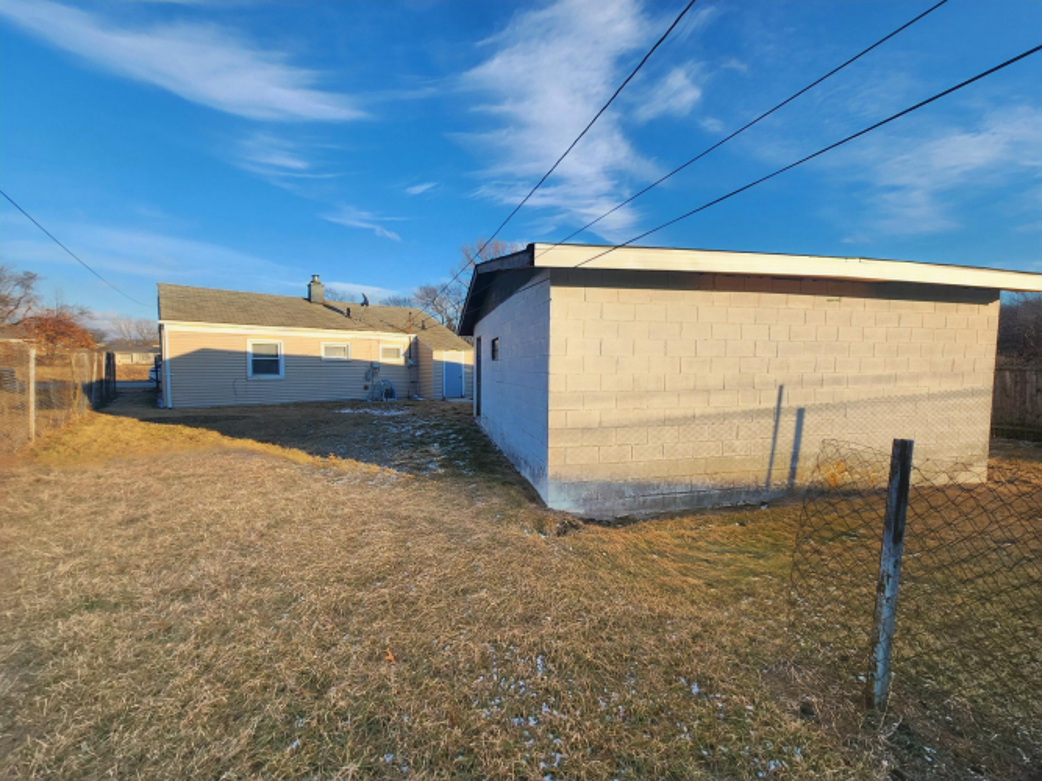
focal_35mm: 13
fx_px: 391
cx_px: 521
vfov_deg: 89.9
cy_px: 390
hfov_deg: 106.2
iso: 50
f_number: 2.2
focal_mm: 2.2
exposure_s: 1/1000
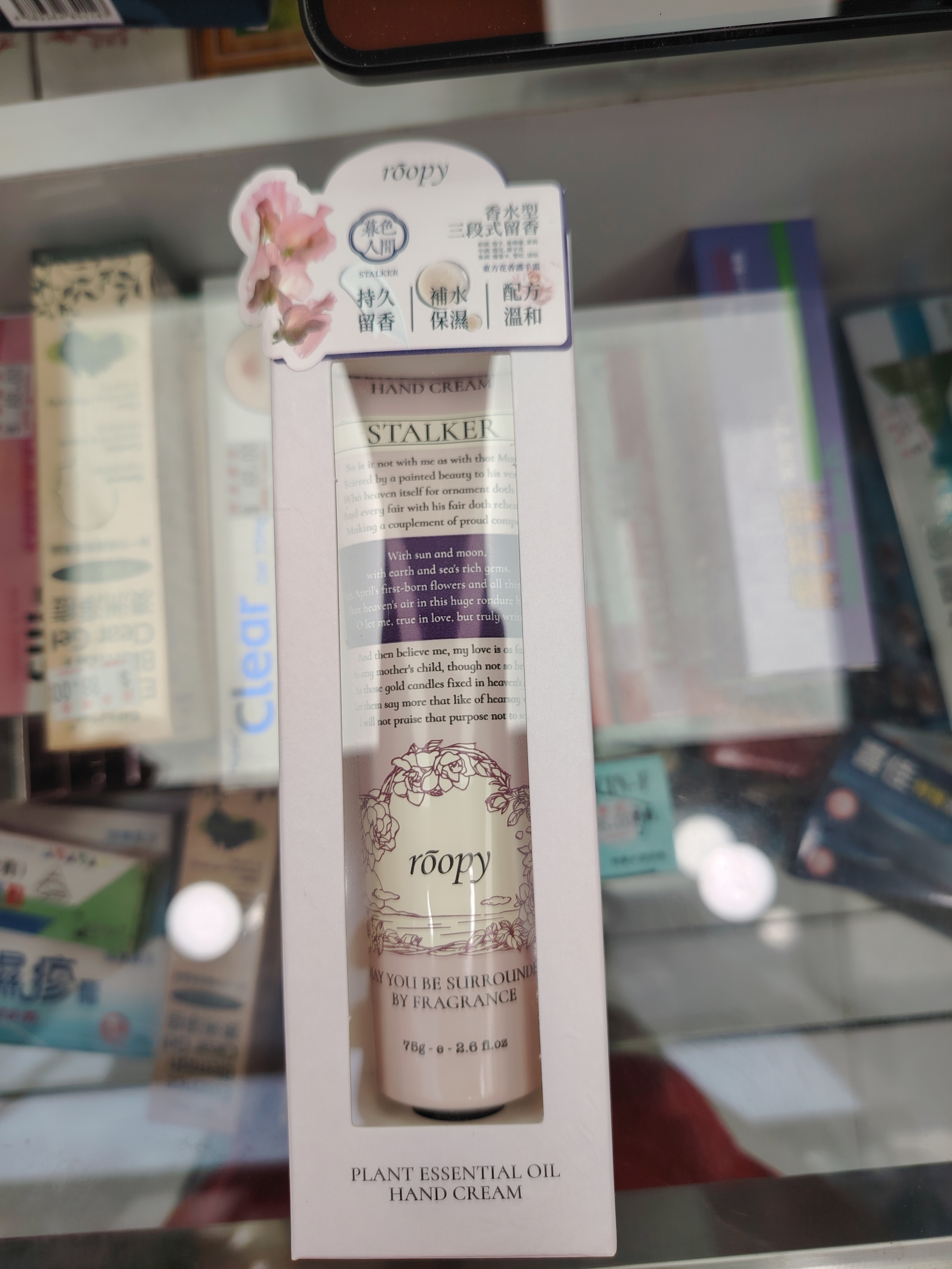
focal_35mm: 24
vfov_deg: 71.6
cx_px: 476
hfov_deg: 56.8
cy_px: 634
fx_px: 880
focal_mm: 5.25
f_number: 1.75
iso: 132
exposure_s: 1/100
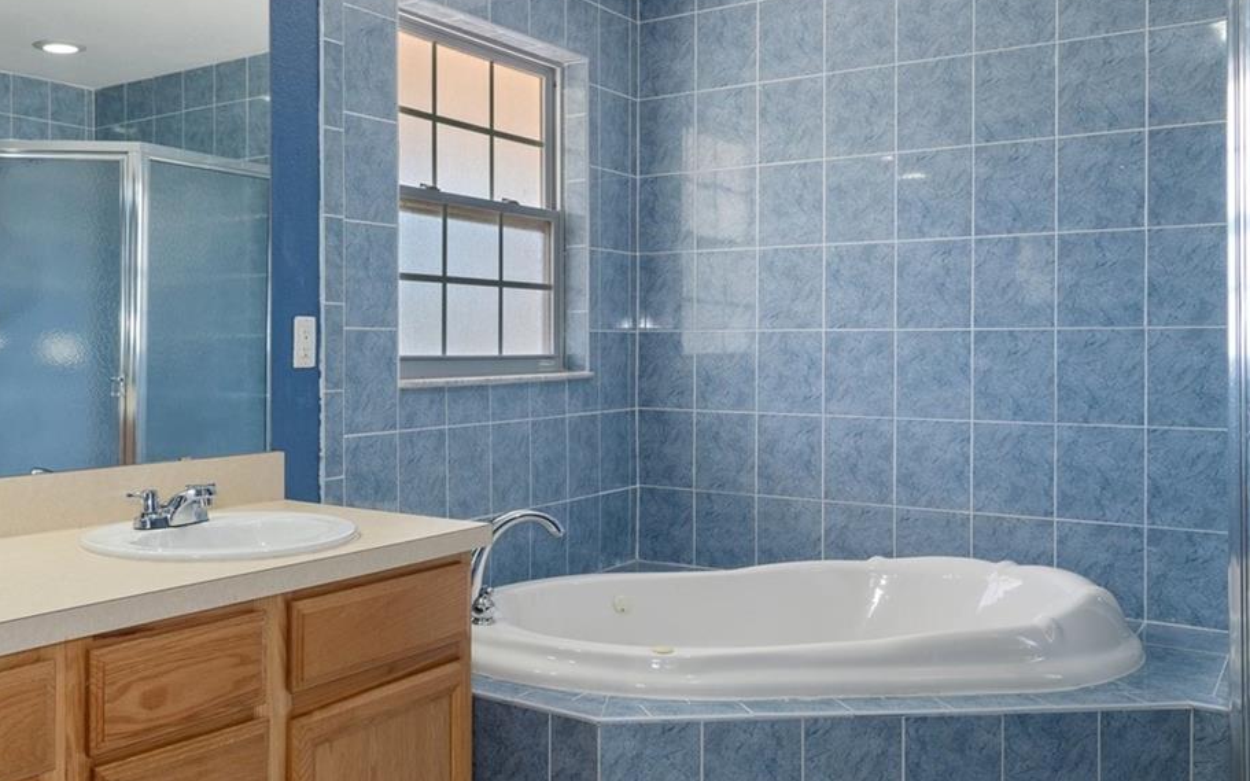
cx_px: 383
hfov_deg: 55.1
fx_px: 1158
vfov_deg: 37.3
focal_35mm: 34
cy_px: 405
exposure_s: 1/2.5
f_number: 8
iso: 320
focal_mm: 19
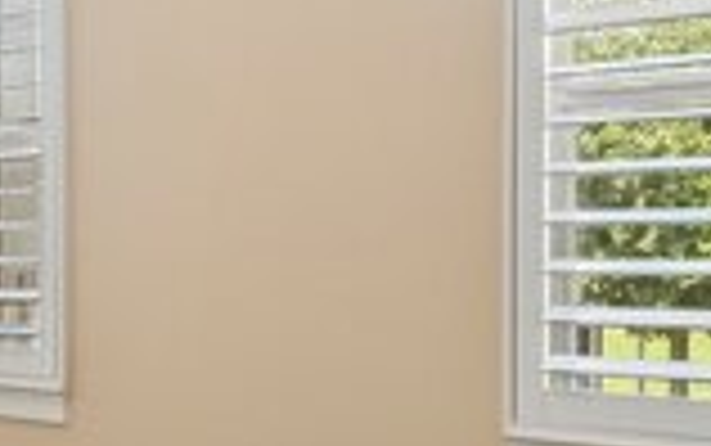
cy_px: 142
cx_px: -189
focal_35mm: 62
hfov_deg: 27.9
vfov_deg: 20.9
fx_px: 1202
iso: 400
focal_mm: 10
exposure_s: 1/50
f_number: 8
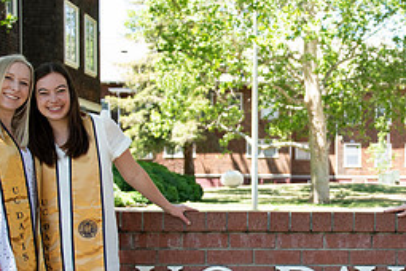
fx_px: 925
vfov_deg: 16.5
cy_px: 214
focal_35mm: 82
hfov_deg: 24.5
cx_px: 310
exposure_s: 1/640
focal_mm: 36
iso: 640
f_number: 4
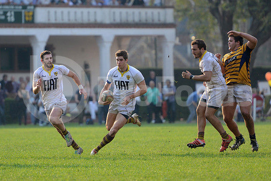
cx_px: 136
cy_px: 90
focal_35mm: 270
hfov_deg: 7.6
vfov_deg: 5.1
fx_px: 2033
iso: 500
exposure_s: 1/640
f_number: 4
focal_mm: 270
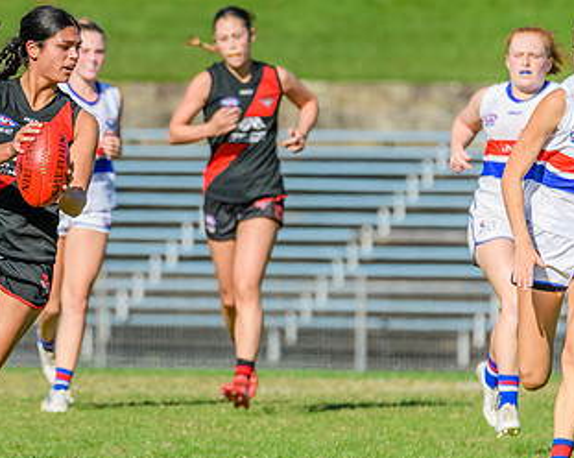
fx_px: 14541
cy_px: 208
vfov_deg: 1.8
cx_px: 195
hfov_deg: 2.3
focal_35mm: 857
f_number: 9
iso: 640
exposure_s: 1/1600
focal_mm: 420
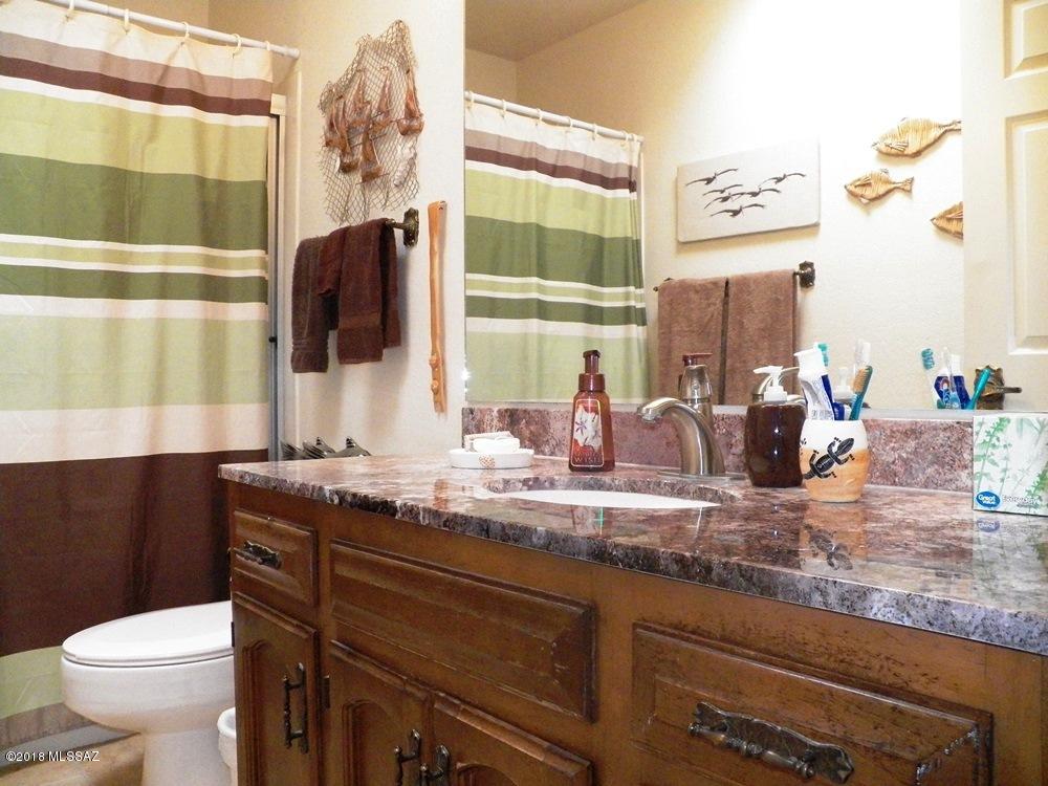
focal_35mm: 28
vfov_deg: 49.7
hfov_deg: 63.4
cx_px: 524
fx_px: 848
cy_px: 393
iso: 1600
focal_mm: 4.9
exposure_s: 1/250
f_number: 2.8
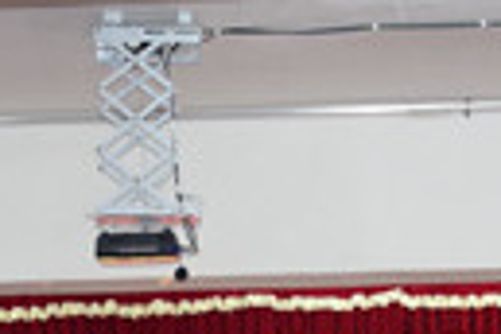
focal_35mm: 145
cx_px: 241
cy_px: 542
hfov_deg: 14.2
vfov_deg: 9.2
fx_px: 2017
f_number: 4
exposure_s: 1/60
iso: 1000
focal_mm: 25
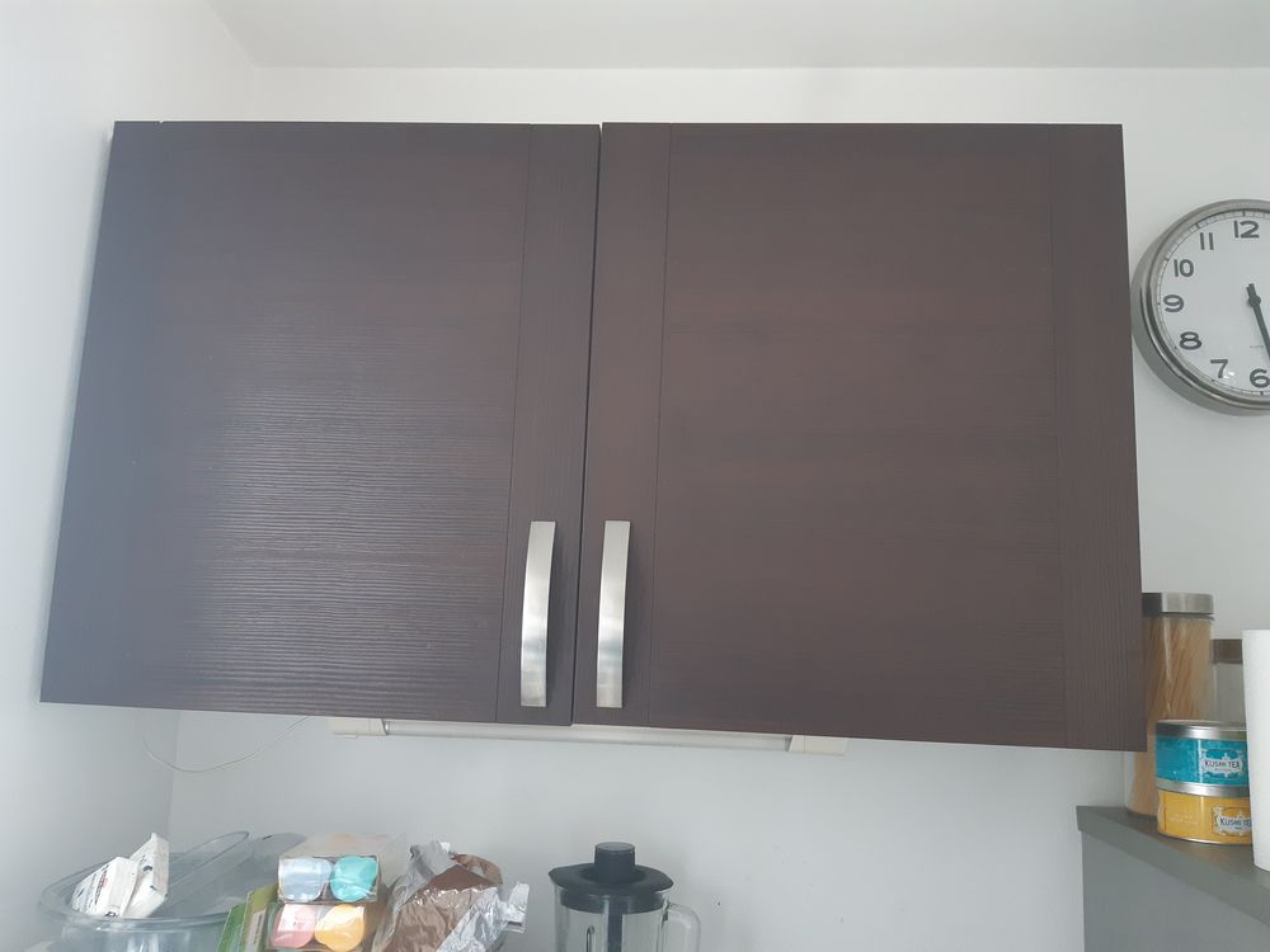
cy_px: 476
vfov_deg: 53.1
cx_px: 635
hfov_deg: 67.3
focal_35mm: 26
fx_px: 954
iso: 250
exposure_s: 1/60
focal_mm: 3.92
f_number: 1.7
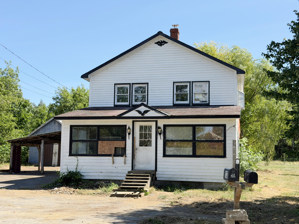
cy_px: 112
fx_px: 415
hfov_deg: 39.7
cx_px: 150
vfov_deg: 30.3
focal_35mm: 48
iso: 64
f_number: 1.78
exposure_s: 1/3096
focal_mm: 6.76
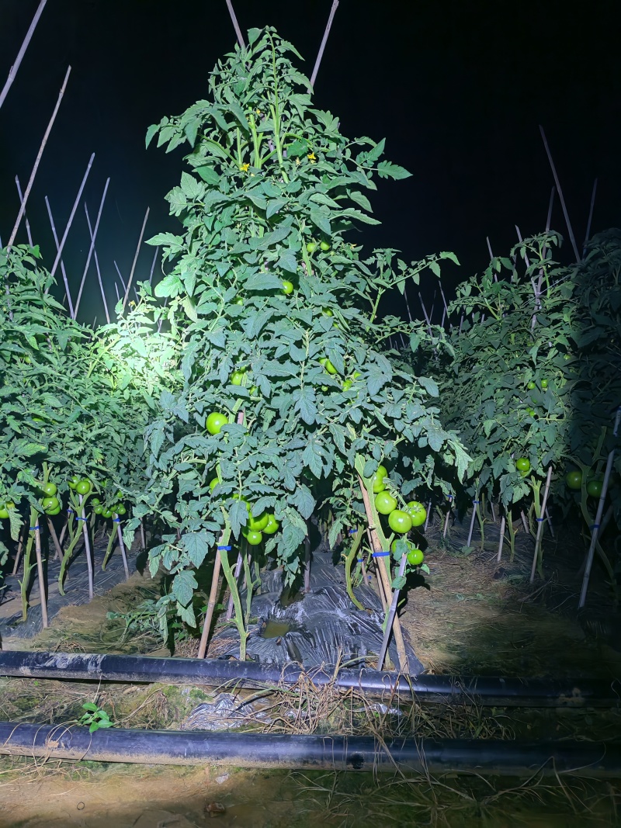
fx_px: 646
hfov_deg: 51.3
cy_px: 414
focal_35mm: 27
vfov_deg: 65.3
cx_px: 310
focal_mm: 5.52
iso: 1250
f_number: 1.95
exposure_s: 1/20
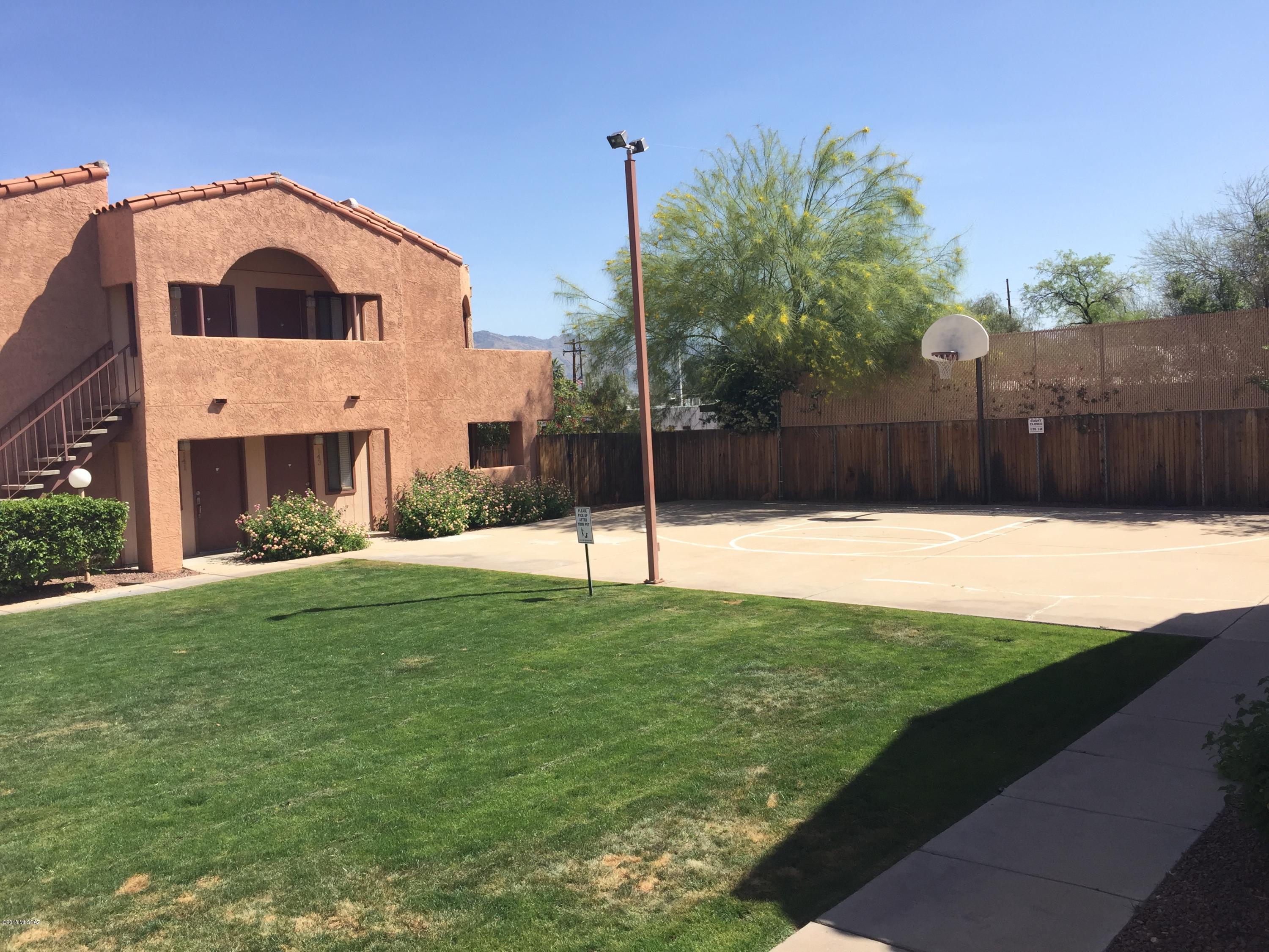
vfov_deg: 48.2
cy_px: 476
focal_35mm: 29
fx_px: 1063
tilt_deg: -3.2
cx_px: 634
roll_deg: +2.4
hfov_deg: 61.7
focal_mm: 4.15
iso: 32
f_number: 2.2
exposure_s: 1/1163
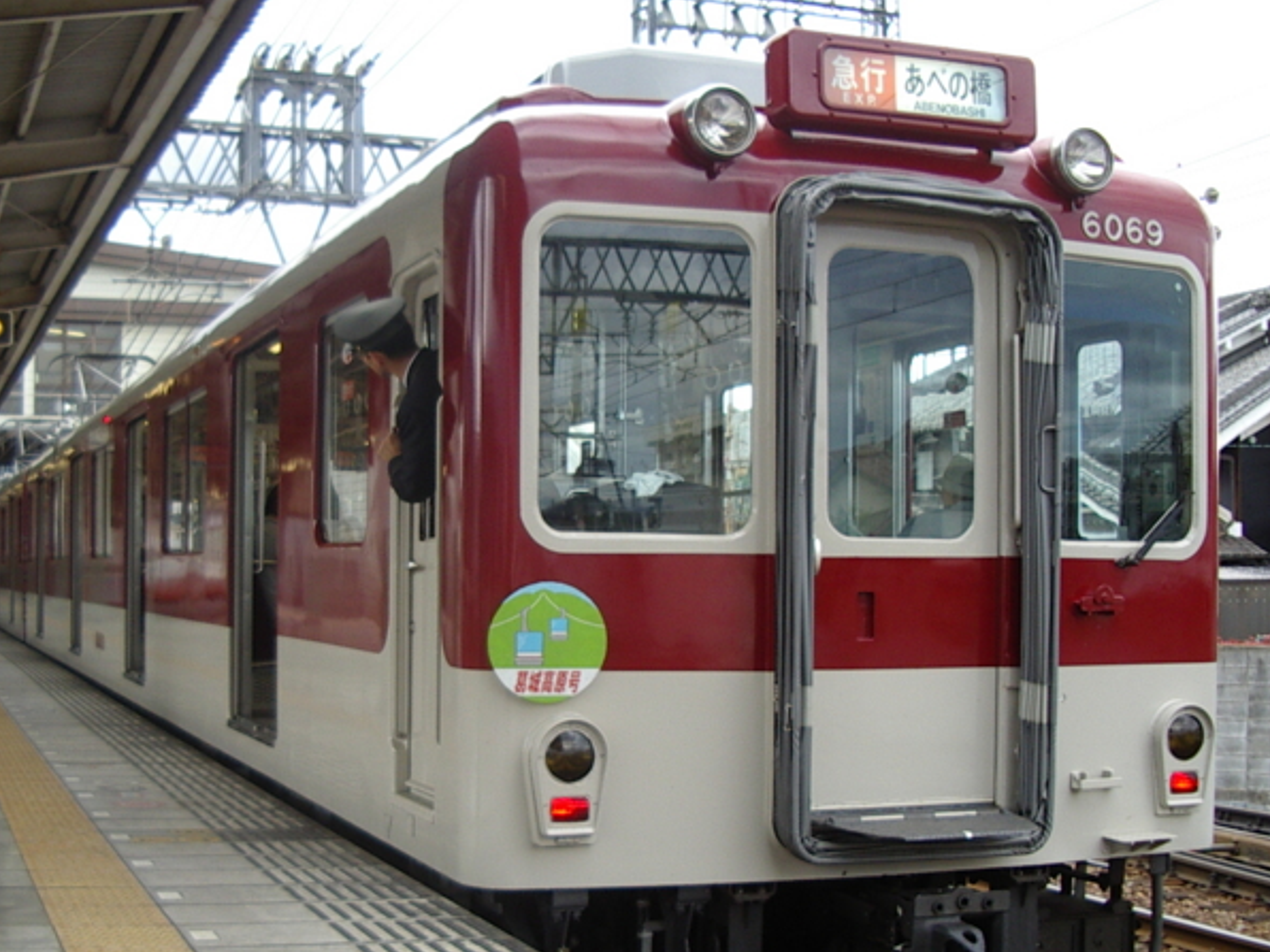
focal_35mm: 51
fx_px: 1871
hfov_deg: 37.3
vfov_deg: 28.5
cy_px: 537
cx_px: 479
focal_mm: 5.8
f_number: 2.6
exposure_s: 1/80
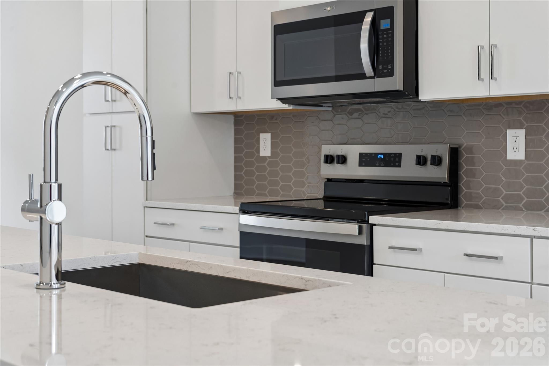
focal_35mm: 52
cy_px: 183
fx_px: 793
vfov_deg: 26.0
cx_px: 274
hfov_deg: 38.2
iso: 160
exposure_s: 1/40
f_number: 7.1
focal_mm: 52
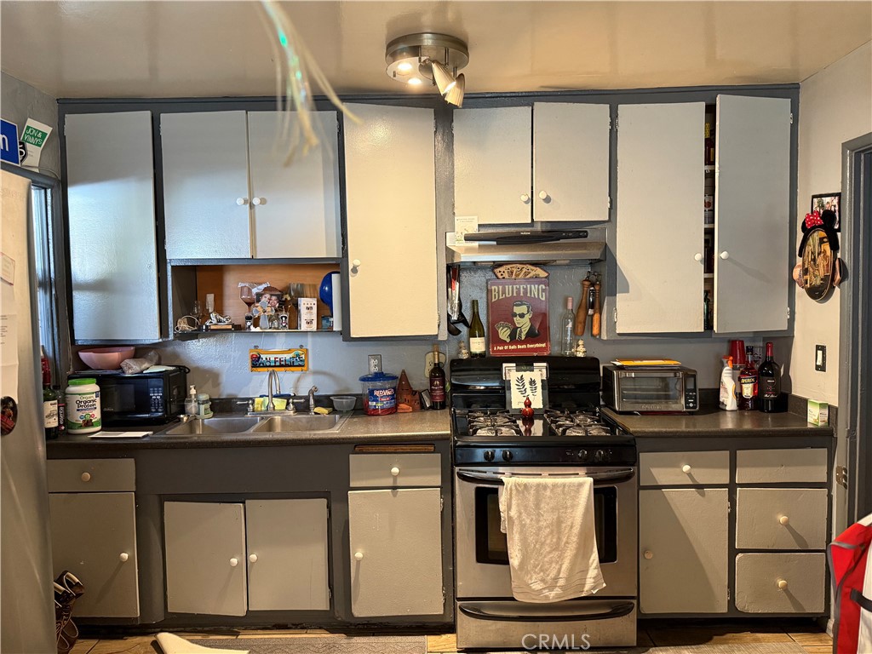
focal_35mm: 24
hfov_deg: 71.6
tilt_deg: -2.2
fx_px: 605
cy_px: 327
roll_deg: +0.5
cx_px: 436
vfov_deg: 56.8
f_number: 1.78
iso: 400
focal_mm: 6.76
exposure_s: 1/60
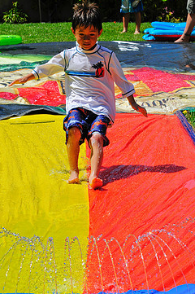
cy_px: 152
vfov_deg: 15.7
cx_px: 94
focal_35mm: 131
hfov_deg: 10.4
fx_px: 1066
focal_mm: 70
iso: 400
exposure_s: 1/800
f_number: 11
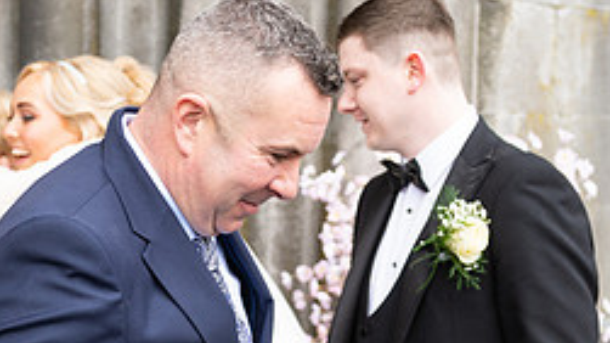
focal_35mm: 92
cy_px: 274
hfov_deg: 23.2
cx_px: 352
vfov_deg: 13.1
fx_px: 1488
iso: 125
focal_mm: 38
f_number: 3.5
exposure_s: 1/160
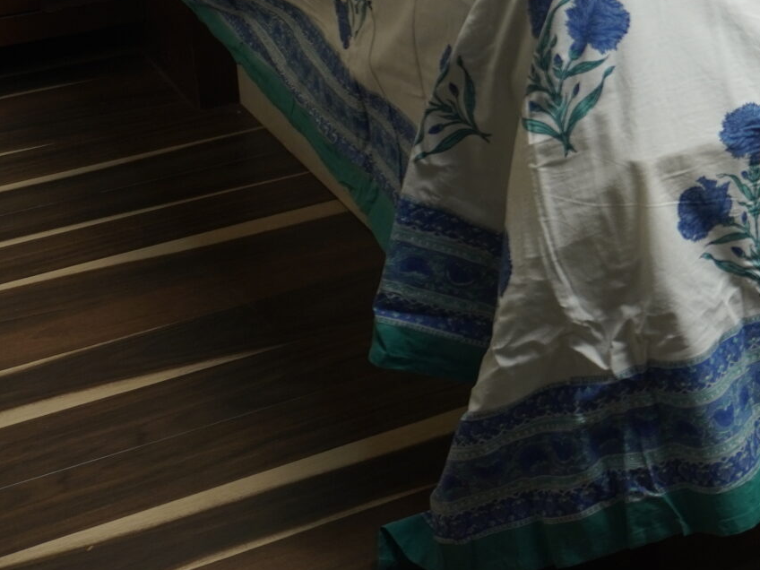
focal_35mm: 91
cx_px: 931
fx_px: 2008
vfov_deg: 15.8
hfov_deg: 20.0
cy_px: -23
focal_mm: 21
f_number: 5
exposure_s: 1/50
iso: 320
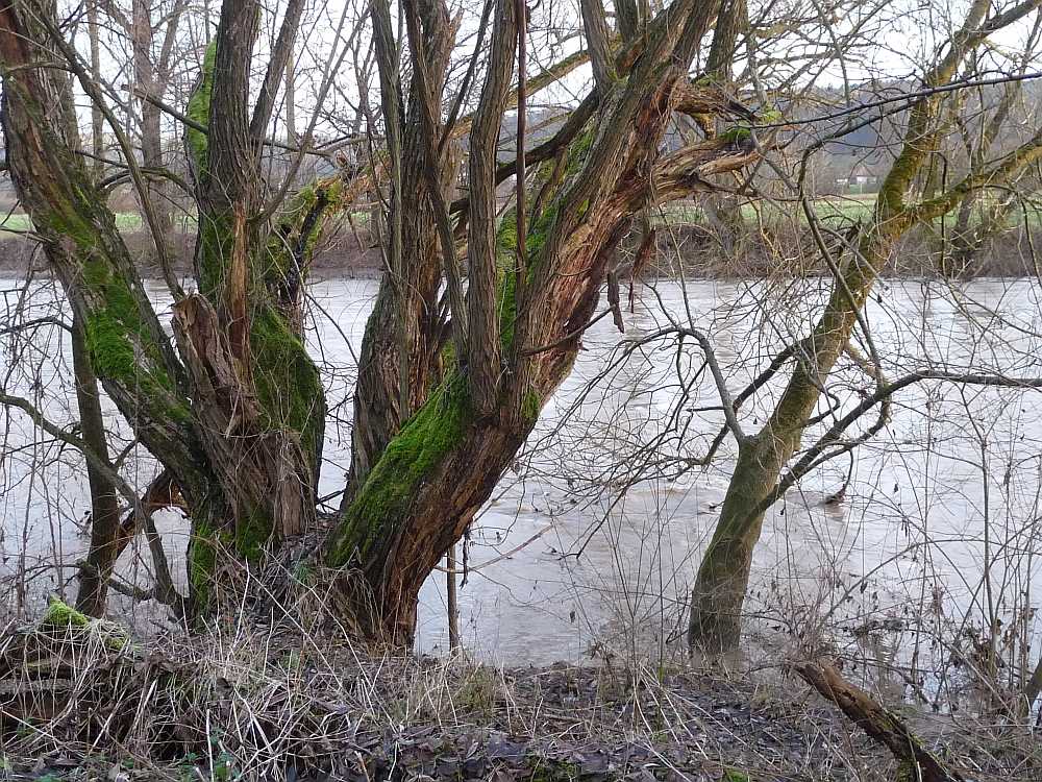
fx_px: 1535
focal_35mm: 51
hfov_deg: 37.5
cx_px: 521
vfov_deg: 28.6
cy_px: 391
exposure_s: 1/30
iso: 250
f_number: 3.9
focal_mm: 6.7
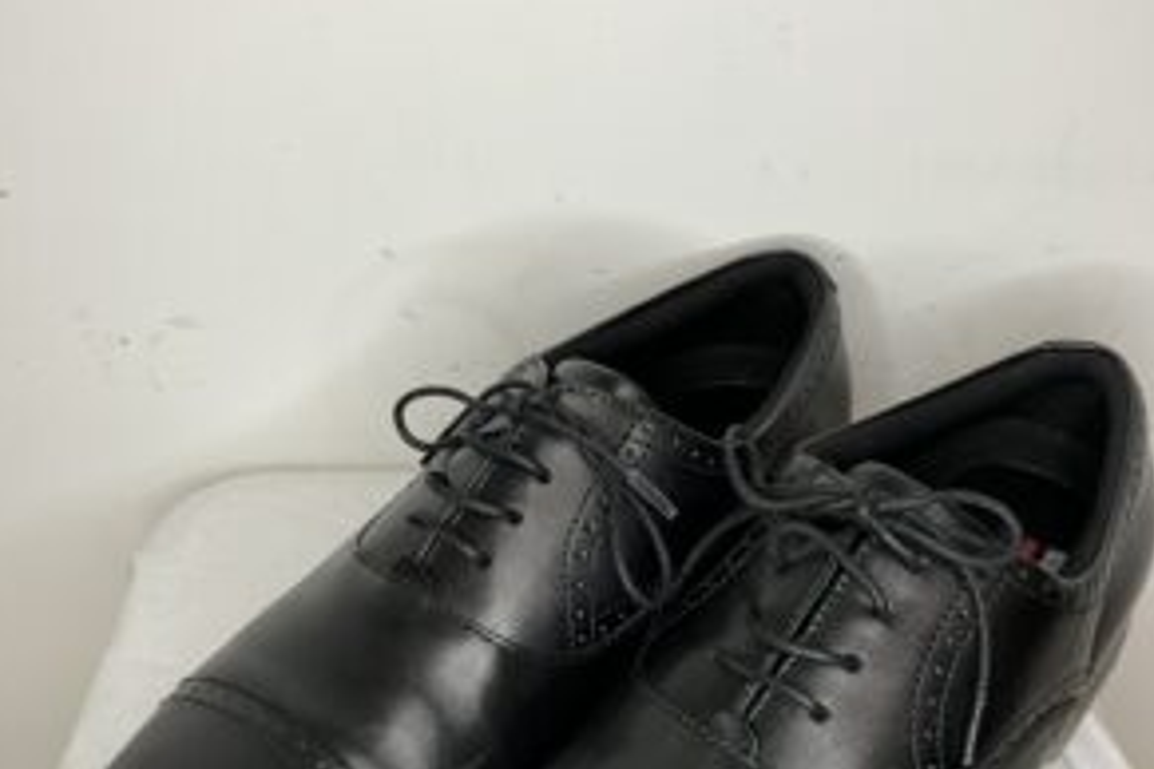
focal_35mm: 40
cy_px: 551
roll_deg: +0.2
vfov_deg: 32.9
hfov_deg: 48.5
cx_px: 579
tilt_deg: -43.4
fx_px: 1282
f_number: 1.8
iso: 64
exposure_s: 1/50
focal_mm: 3.99
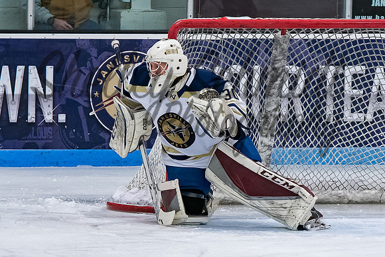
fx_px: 6177
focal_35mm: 578
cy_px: 181
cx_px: 207
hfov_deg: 3.6
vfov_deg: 2.4
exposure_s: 1/800
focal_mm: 195
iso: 2500
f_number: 3.5
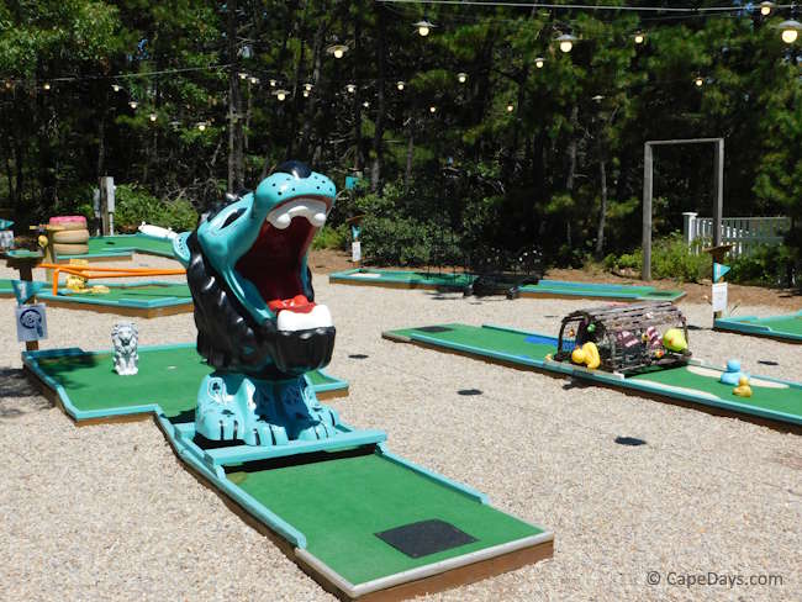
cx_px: 401
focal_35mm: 40
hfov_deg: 46.8
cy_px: 301
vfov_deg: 36.0
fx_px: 927
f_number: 3.6
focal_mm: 7.1
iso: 125
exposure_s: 1/1500
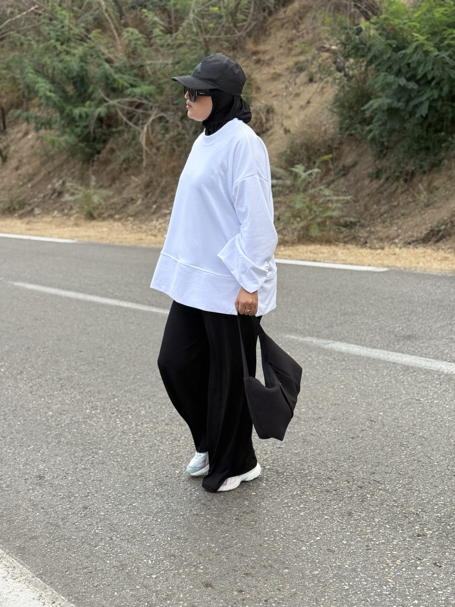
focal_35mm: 48
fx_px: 841
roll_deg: -0.2
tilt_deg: -7.7
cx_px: 228
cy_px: 304
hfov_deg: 30.3
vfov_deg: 39.7
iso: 80
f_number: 1.78
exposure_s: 1/1715
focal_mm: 6.76
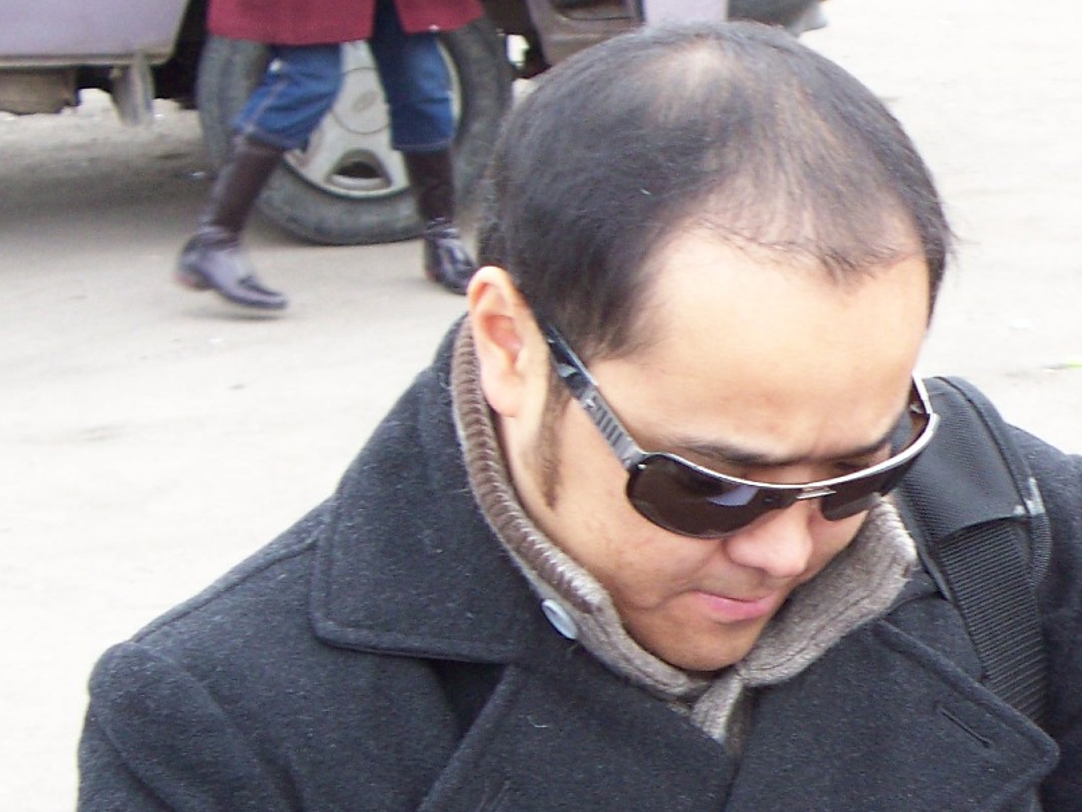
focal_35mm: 182
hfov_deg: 10.7
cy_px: 665
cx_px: 1254
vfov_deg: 8.1
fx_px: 5689
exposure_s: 1/80
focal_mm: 12.89
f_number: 3.1
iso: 100
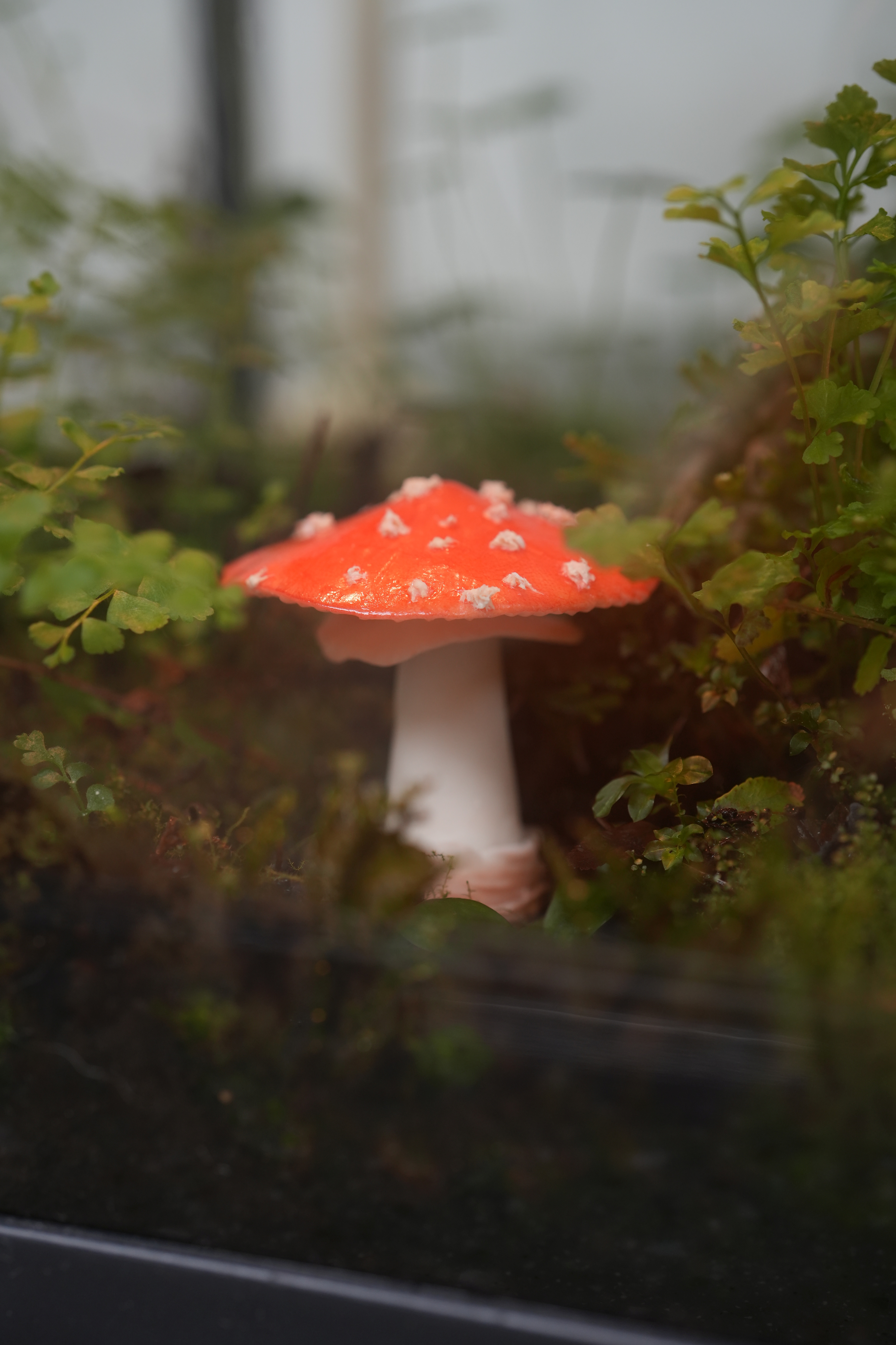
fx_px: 1867
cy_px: 672
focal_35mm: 50
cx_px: 448
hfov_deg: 27.0
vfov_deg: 39.6
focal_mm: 50
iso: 640
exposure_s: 1/50
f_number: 4
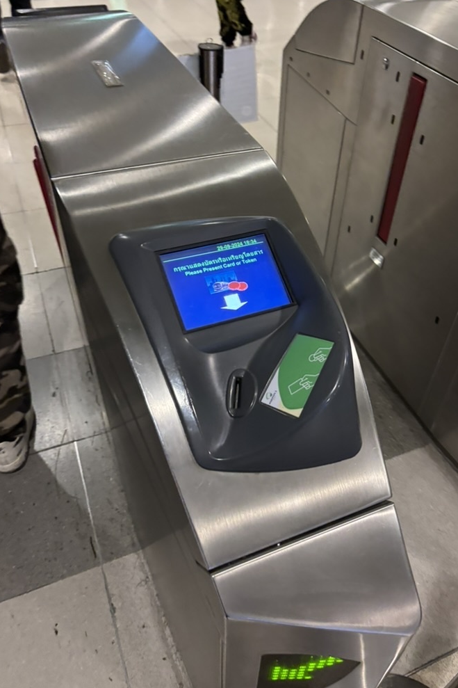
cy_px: 338
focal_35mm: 28
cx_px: 260
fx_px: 534
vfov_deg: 65.5
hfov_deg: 46.3
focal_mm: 5.96
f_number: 1.6
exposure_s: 1/33
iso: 500
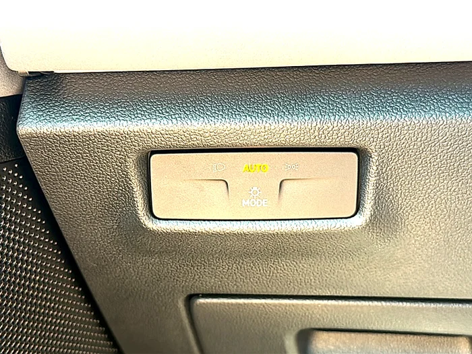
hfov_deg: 45.8
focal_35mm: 41
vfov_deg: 35.1
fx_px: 559
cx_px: 236
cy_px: 177
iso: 80
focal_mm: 6.86
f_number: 1.78
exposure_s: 1/40
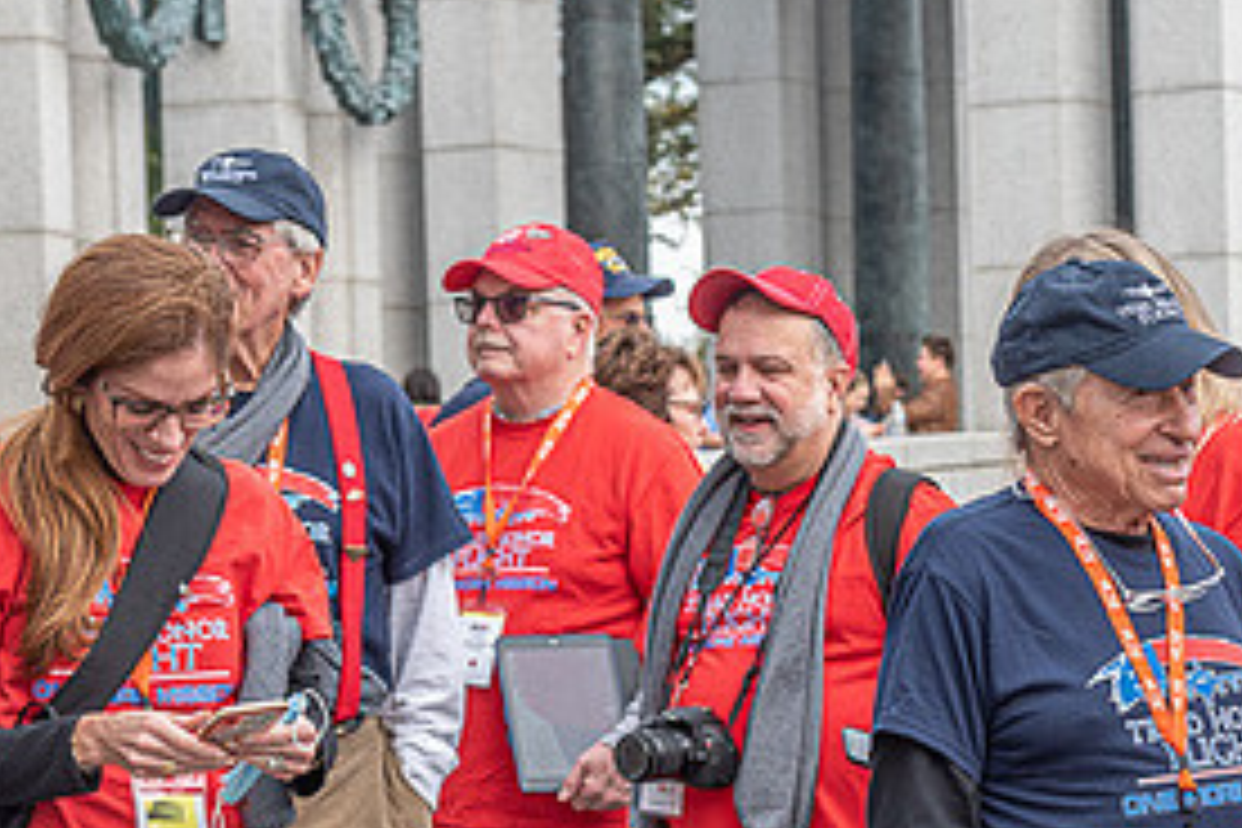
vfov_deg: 11.2
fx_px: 4209
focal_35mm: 122
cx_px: 1174
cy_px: 731
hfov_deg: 16.5
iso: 500
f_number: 5.6
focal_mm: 58
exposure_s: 1/500
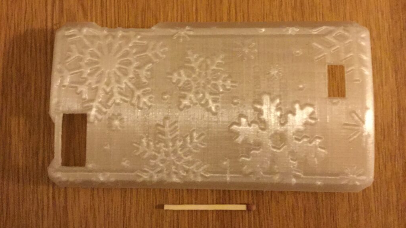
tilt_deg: -84.4
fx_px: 366
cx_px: 203
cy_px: 95
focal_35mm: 34
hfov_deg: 58.0
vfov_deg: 34.6
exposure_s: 1/15
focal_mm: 3.3
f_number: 2.4
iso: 400
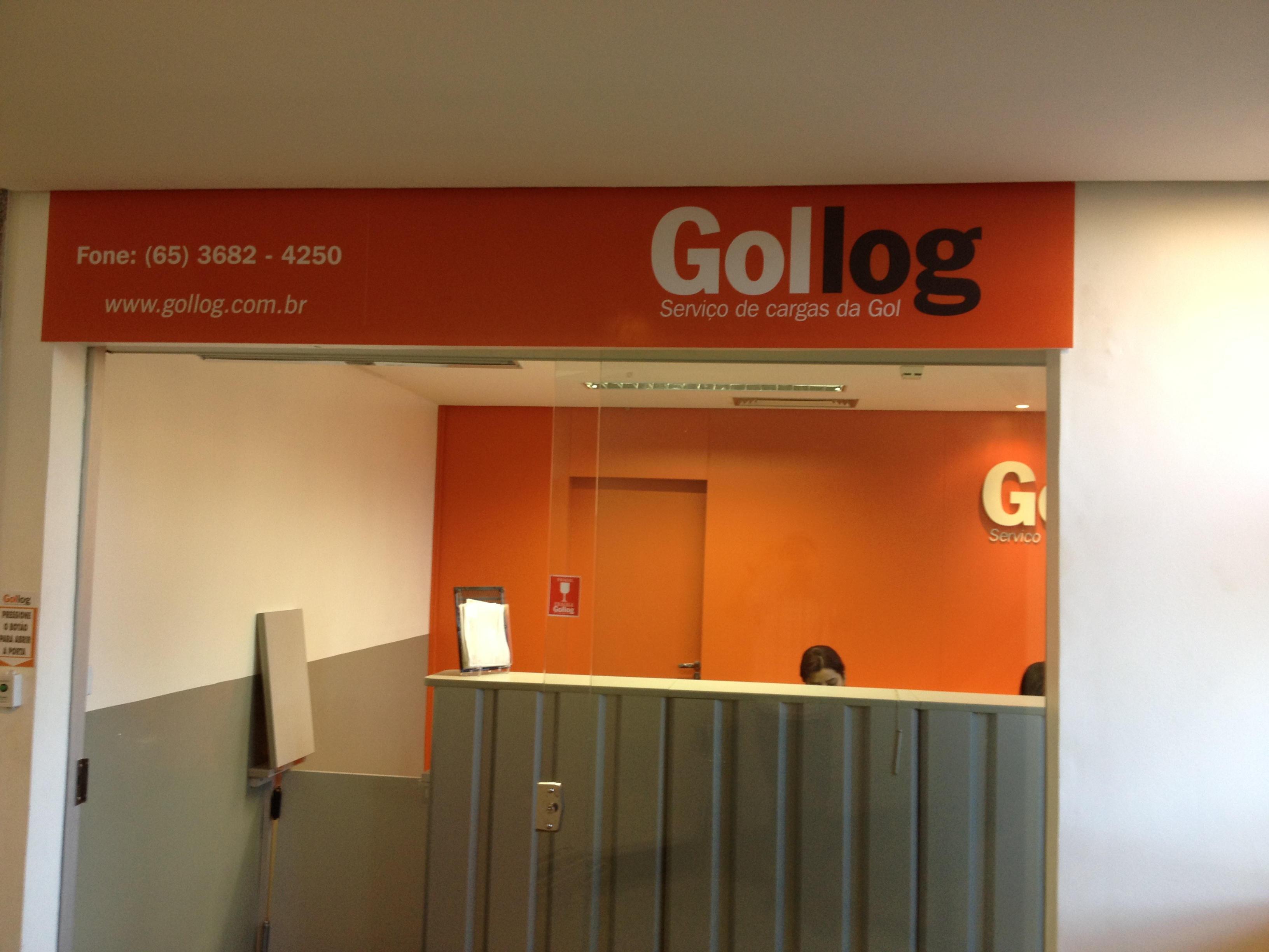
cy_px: 476
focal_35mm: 35
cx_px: 634
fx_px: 1283
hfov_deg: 52.6
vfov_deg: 40.7
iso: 80
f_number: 2.4
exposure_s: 1/20
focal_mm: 4.28
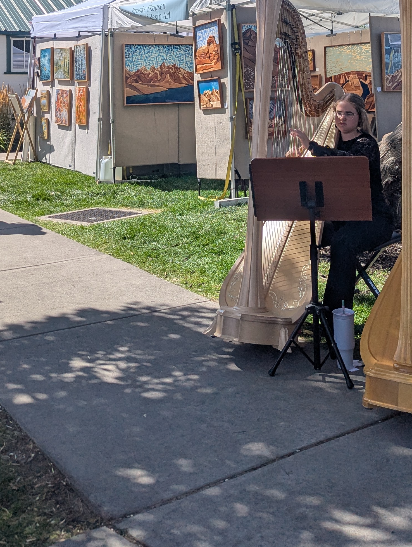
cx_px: 245
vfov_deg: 35.4
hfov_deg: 29.1
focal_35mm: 50
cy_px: 34
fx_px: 791
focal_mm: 6.81
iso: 40
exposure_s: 1/2762
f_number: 1.85
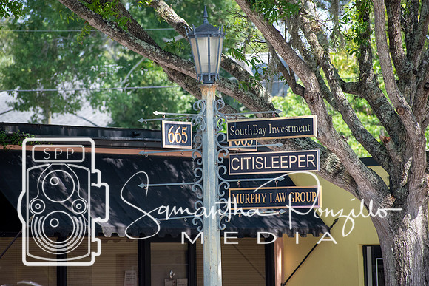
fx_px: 3129
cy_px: 143
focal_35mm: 262
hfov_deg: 7.8
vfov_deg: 5.2
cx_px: 214
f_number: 5
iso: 500
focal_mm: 175
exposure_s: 1/1000
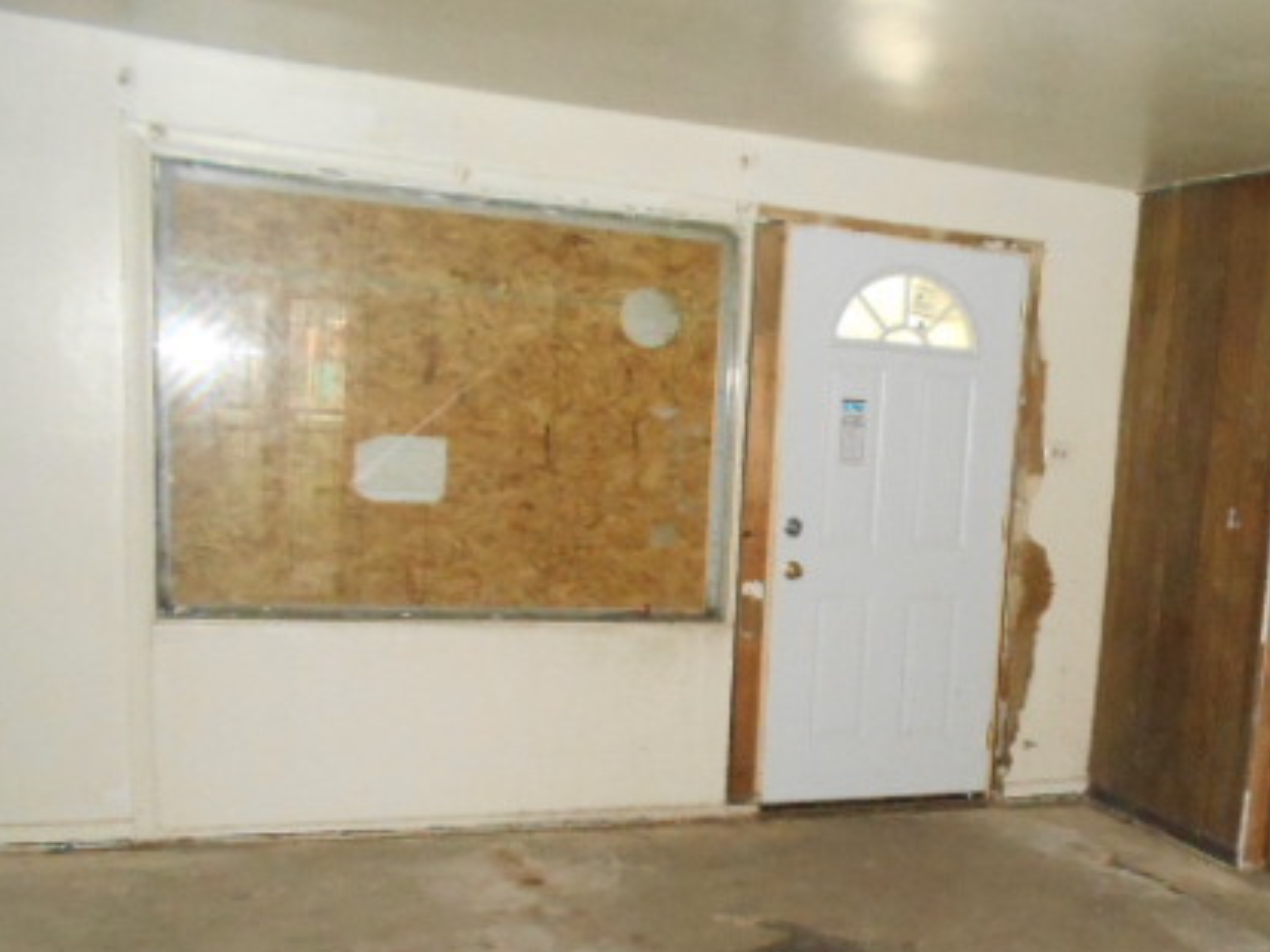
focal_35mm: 40
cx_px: 968
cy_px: 702
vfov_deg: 35.3
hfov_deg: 45.0
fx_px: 1468
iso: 900
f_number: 3.2
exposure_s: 1/25
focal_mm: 4.6
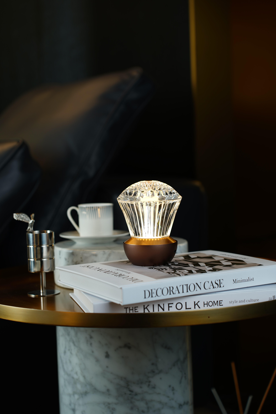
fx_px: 862
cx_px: 138
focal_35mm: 75
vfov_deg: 27.0
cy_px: 207
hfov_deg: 18.2
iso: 50
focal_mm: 75
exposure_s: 1/30
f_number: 4
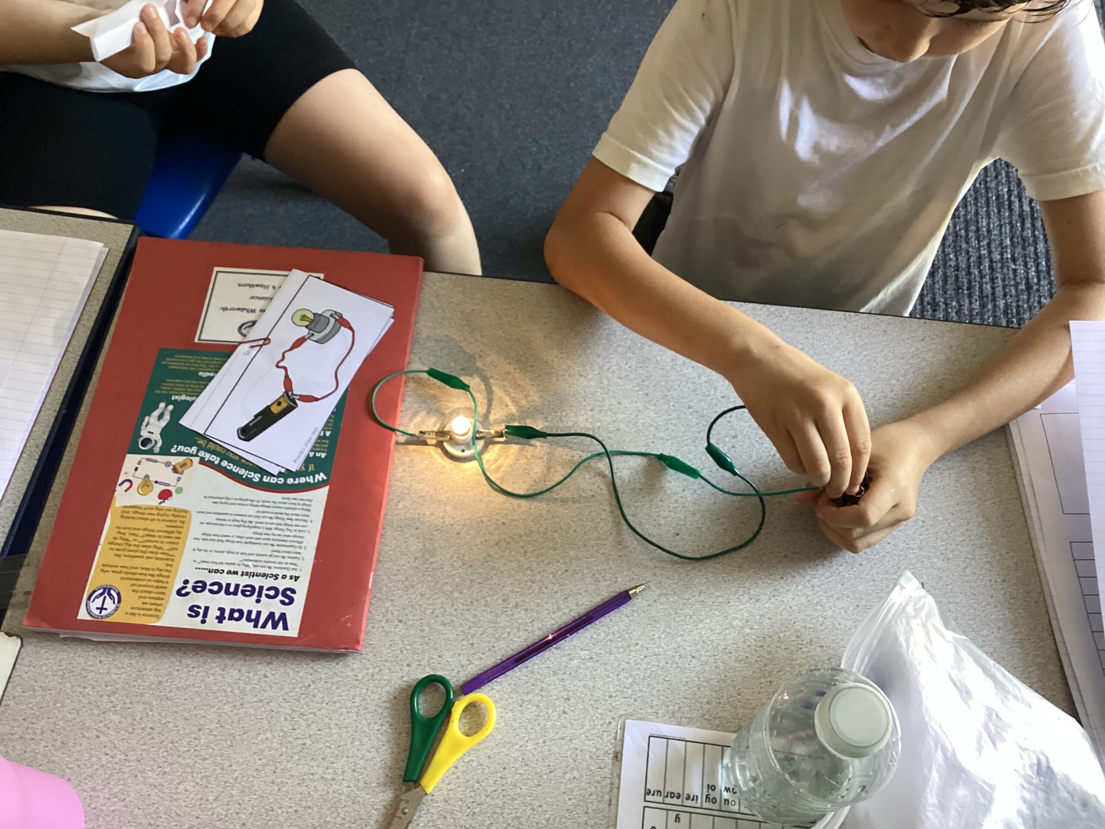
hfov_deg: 58.4
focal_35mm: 31
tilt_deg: -64.7
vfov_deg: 45.4
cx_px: 552
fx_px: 990
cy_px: 414
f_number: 2.4
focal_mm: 3.3
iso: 200
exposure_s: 1/60
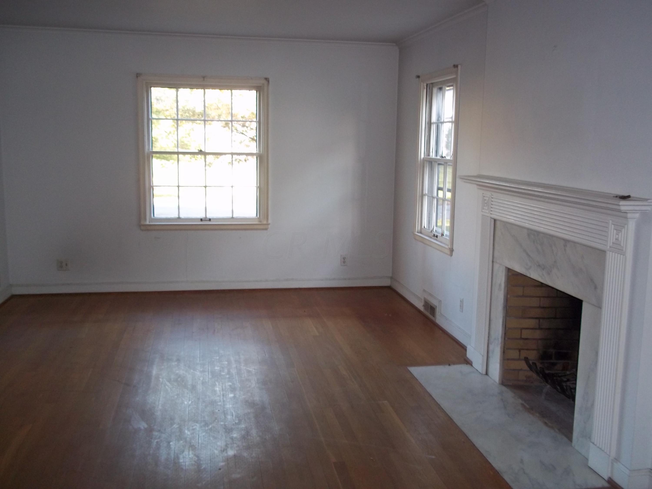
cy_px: 244
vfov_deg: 39.7
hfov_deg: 51.4
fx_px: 678
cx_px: 326
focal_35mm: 36
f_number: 3.1
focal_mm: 6.5
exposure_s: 1/30
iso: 160
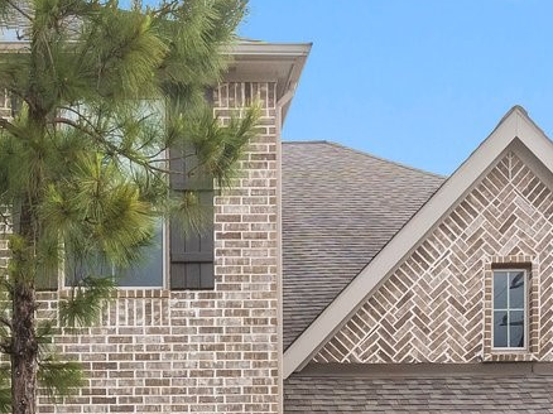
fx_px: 1150
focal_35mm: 72
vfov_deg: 19.9
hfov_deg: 26.3
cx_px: 69
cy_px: 393
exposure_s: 1/1600
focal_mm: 16
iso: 640
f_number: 7.1
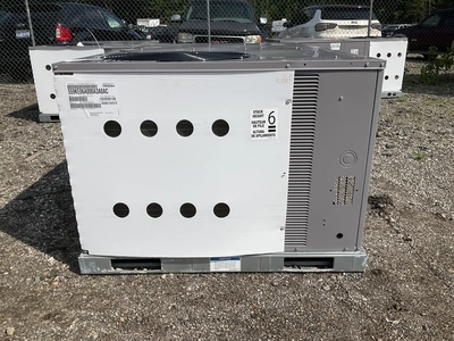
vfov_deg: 48.2
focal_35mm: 29
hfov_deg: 61.7
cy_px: 170
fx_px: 380
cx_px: 227
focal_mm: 3
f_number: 1.8
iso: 25
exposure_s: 1/4065
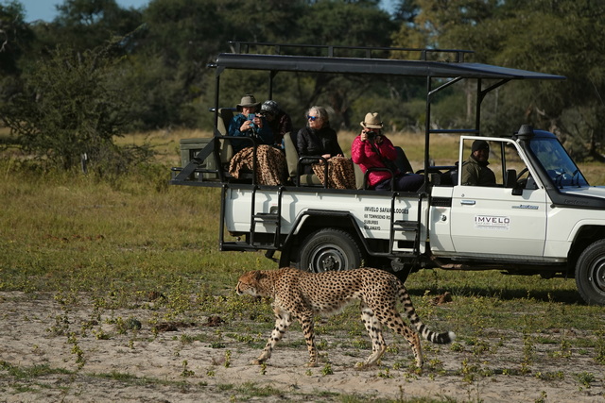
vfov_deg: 3.9
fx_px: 5900
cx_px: 302
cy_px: 202
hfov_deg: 5.9
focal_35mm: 351
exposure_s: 1/1000
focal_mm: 128.59
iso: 100
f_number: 4
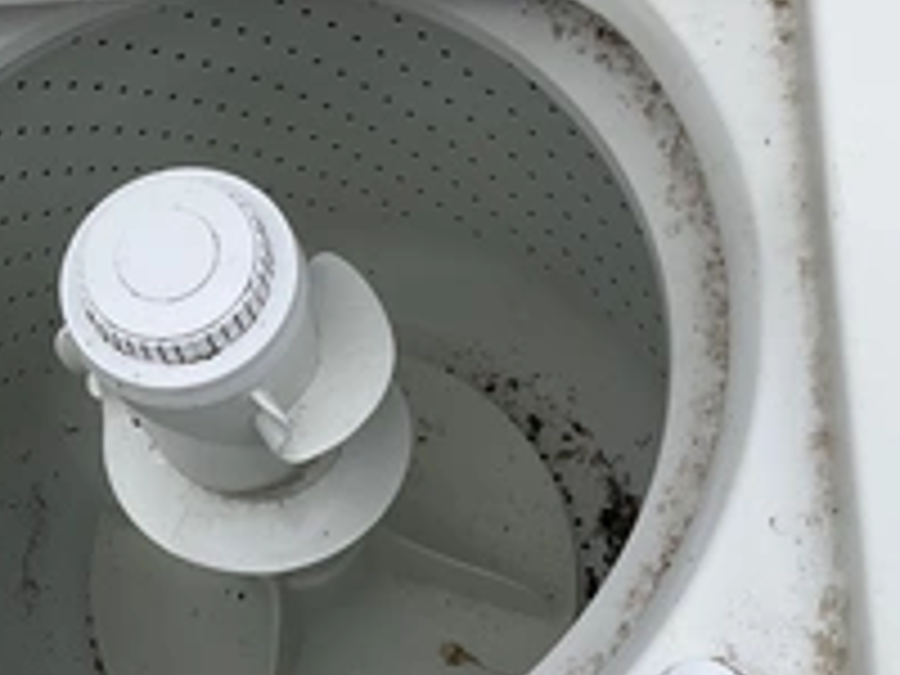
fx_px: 1508
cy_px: 310
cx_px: 148
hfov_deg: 32.1
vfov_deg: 25.2
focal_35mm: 58
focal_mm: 3
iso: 25
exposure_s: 1/2959
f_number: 1.8
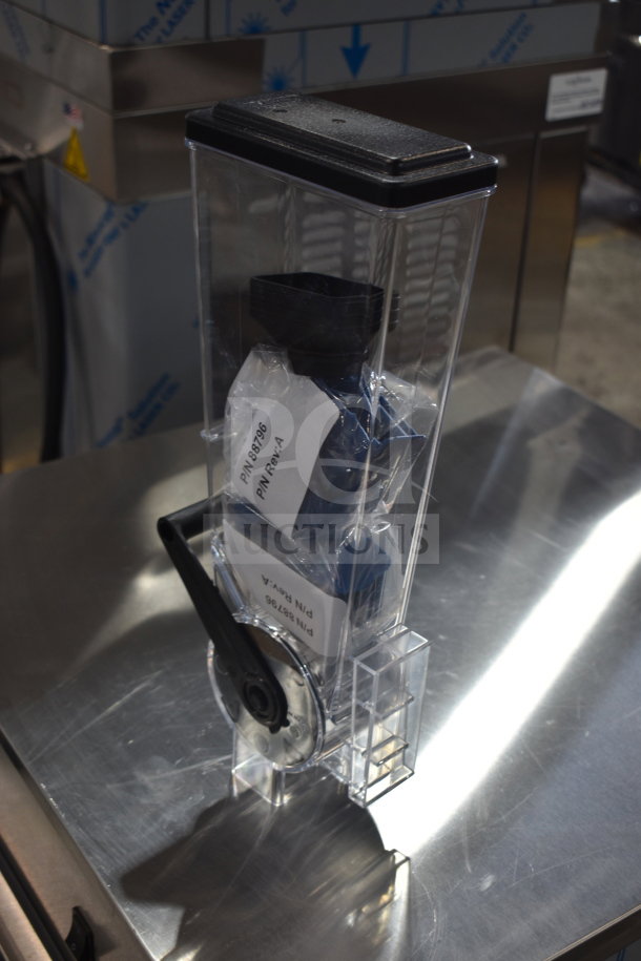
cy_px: 480
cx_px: 320
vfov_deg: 41.1
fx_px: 1282
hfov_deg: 28.1
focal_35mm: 48
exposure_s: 1/100
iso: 200
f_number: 5
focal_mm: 32
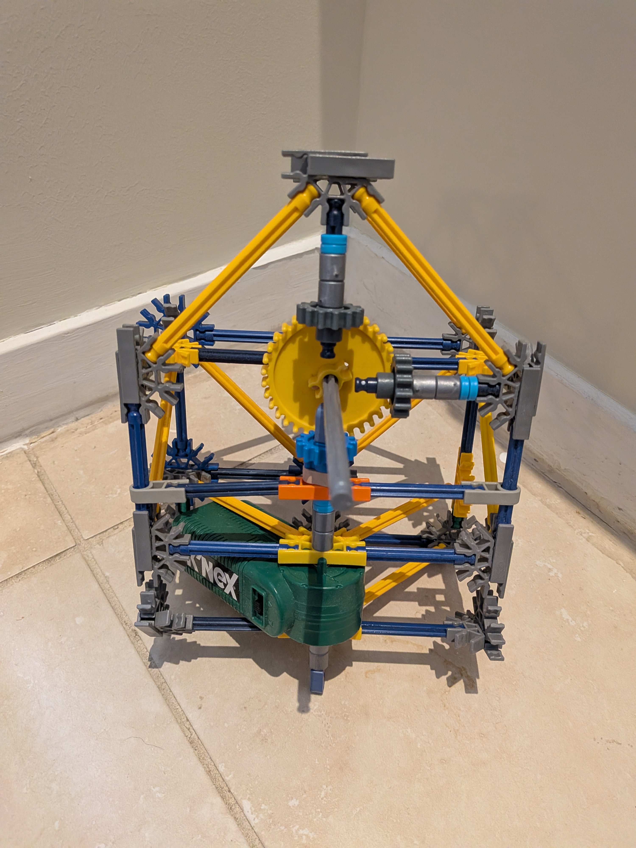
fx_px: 588
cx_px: 318
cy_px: 424
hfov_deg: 56.8
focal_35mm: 24
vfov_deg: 71.6
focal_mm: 4.53
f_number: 1.7
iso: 1143
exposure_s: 1/120
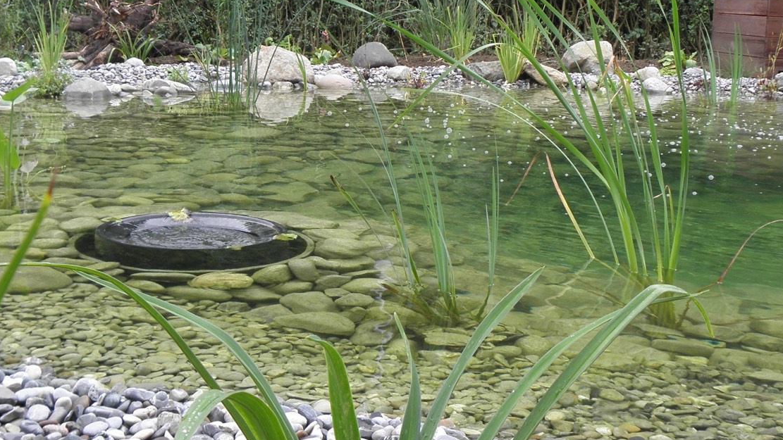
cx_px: 419
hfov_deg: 34.9
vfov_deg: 20.0
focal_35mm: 60
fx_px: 1246
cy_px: 186
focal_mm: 6.07
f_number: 4
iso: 64
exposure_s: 1/80
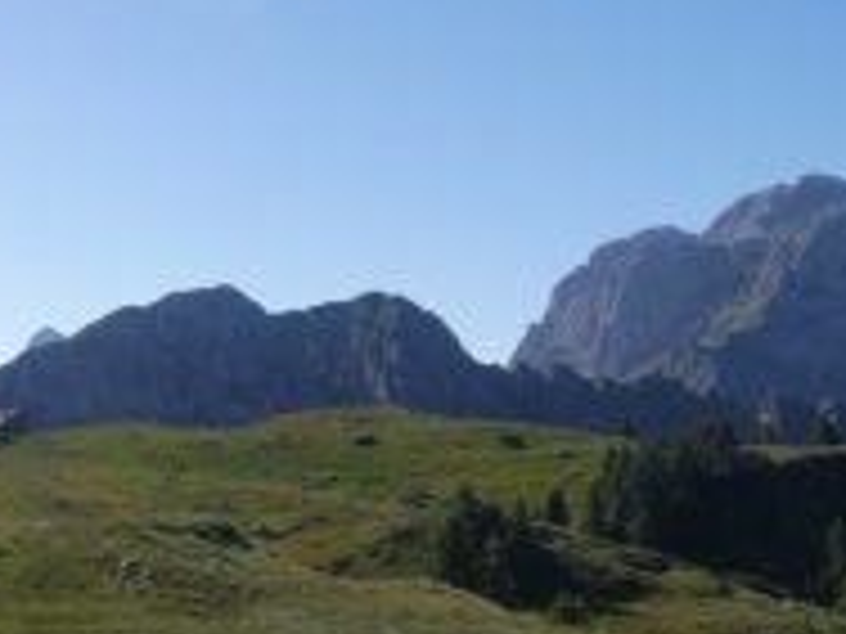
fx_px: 1686
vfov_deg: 21.3
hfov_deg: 28.2
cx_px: 392
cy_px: 333
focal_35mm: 69
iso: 80
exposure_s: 1/800
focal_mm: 6.5
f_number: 4
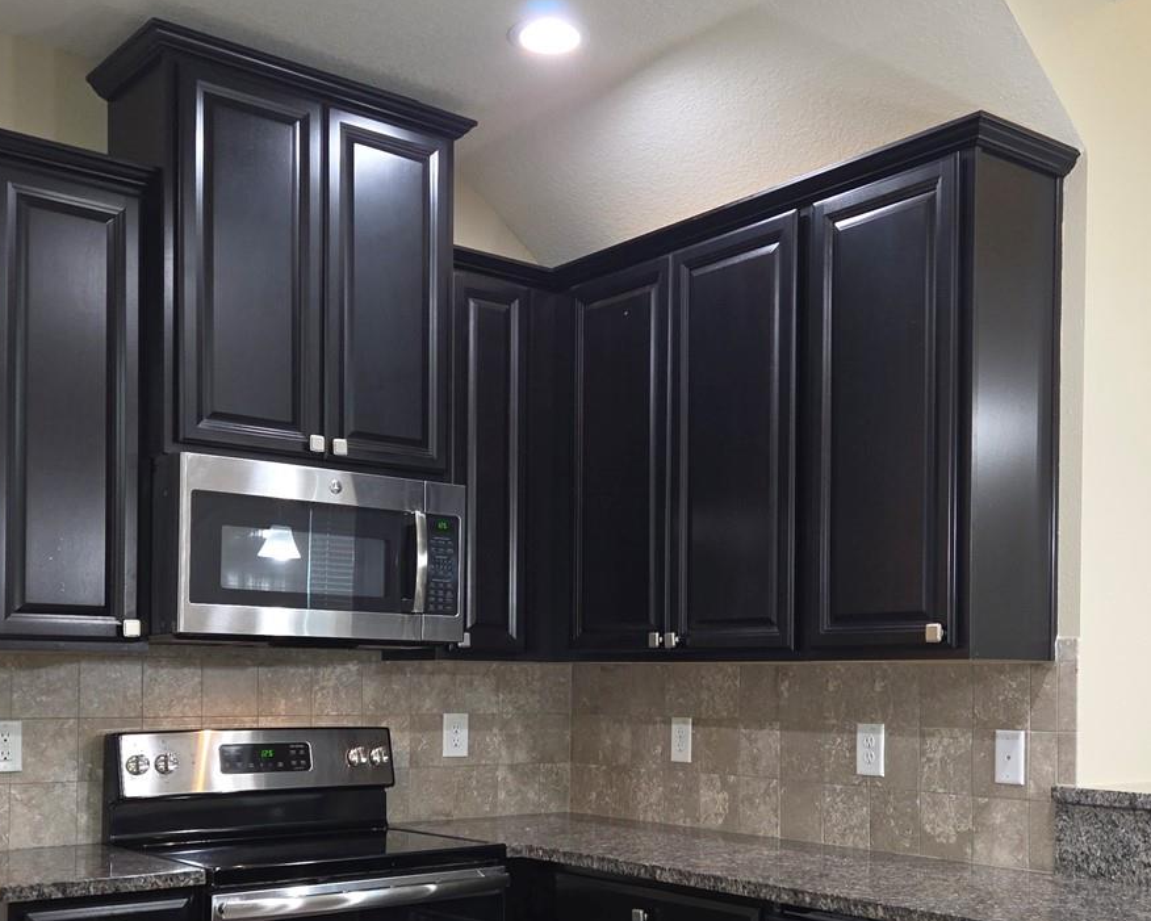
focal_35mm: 41
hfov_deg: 44.7
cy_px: 677
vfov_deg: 35.8
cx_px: 632
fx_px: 1397
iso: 100
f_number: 1.8
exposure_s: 1/24
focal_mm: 5.4
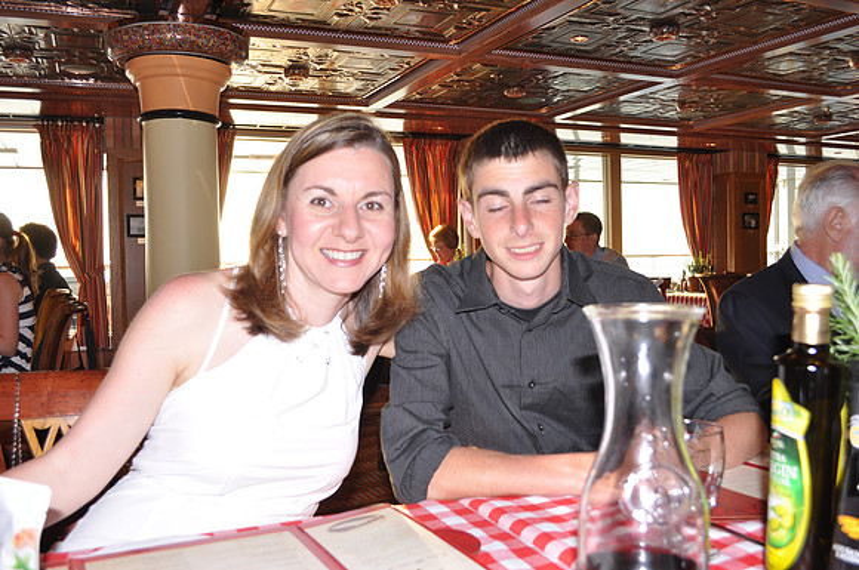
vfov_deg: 39.9
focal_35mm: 33
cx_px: 430
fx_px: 786
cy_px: 285
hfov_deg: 57.3
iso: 200
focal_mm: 22
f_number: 5.6
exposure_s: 1/30
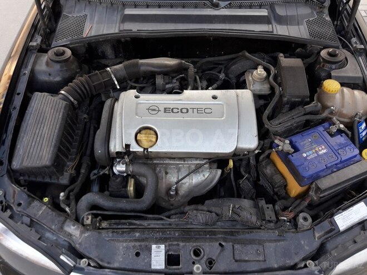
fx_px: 297
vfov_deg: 49.7
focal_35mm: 28
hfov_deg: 63.4
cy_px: 138
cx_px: 184
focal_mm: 3.7
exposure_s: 1/33
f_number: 1.9
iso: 80
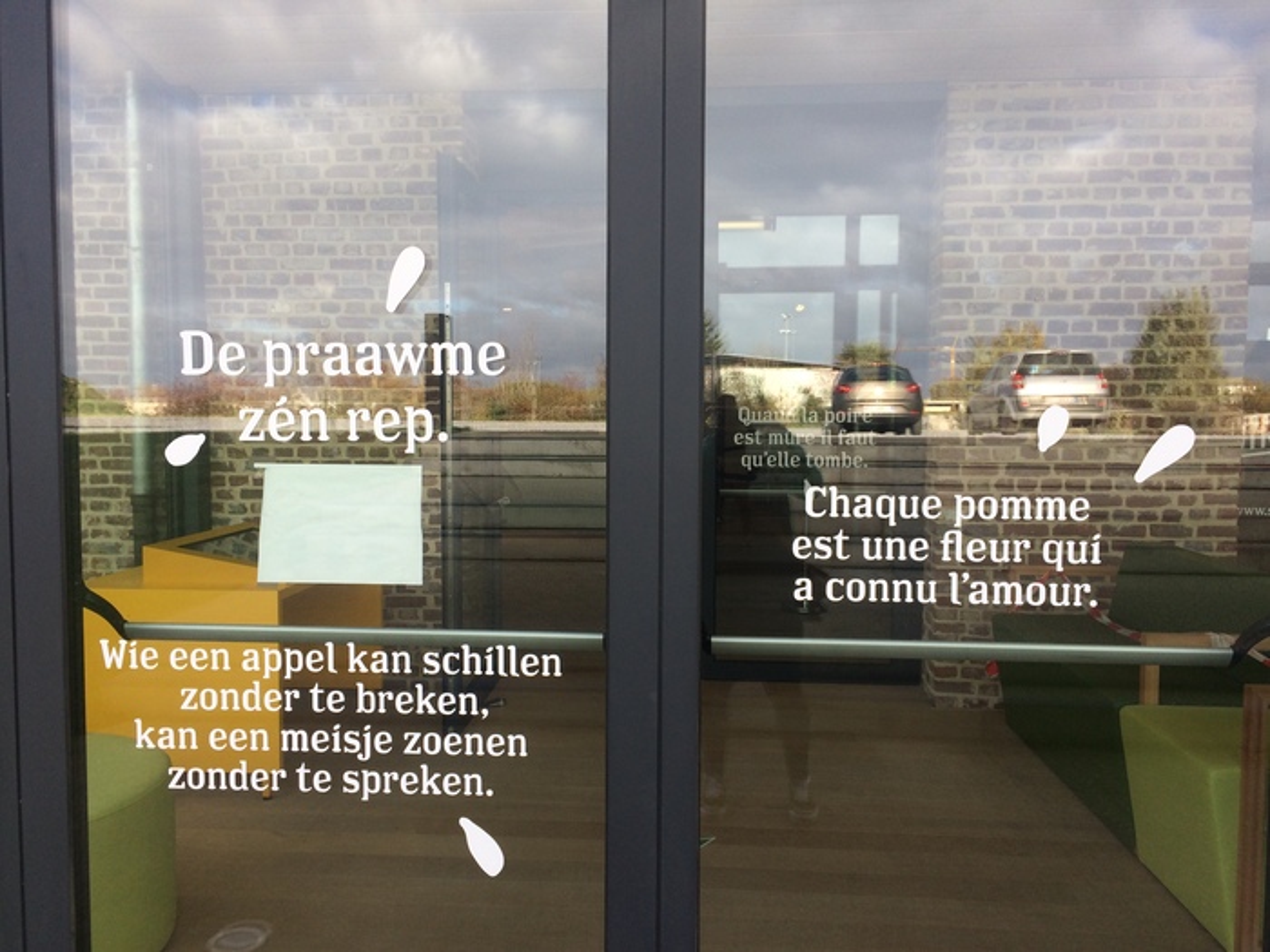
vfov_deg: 48.2
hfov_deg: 61.7
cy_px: 476
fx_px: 1064
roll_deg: -0.1
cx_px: 635
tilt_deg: -6.4
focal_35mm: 29
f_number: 2.2
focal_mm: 4.15
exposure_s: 1/289
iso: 32
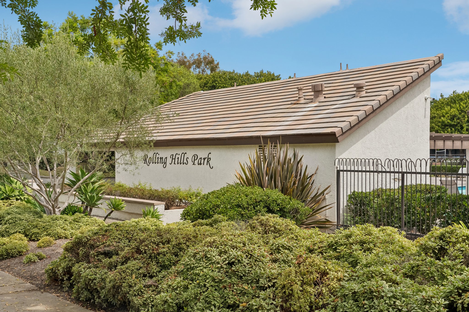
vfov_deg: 35.9
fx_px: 482
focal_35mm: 37
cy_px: 156
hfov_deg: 51.9
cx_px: 234
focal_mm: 37
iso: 125
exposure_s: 1/500
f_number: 8
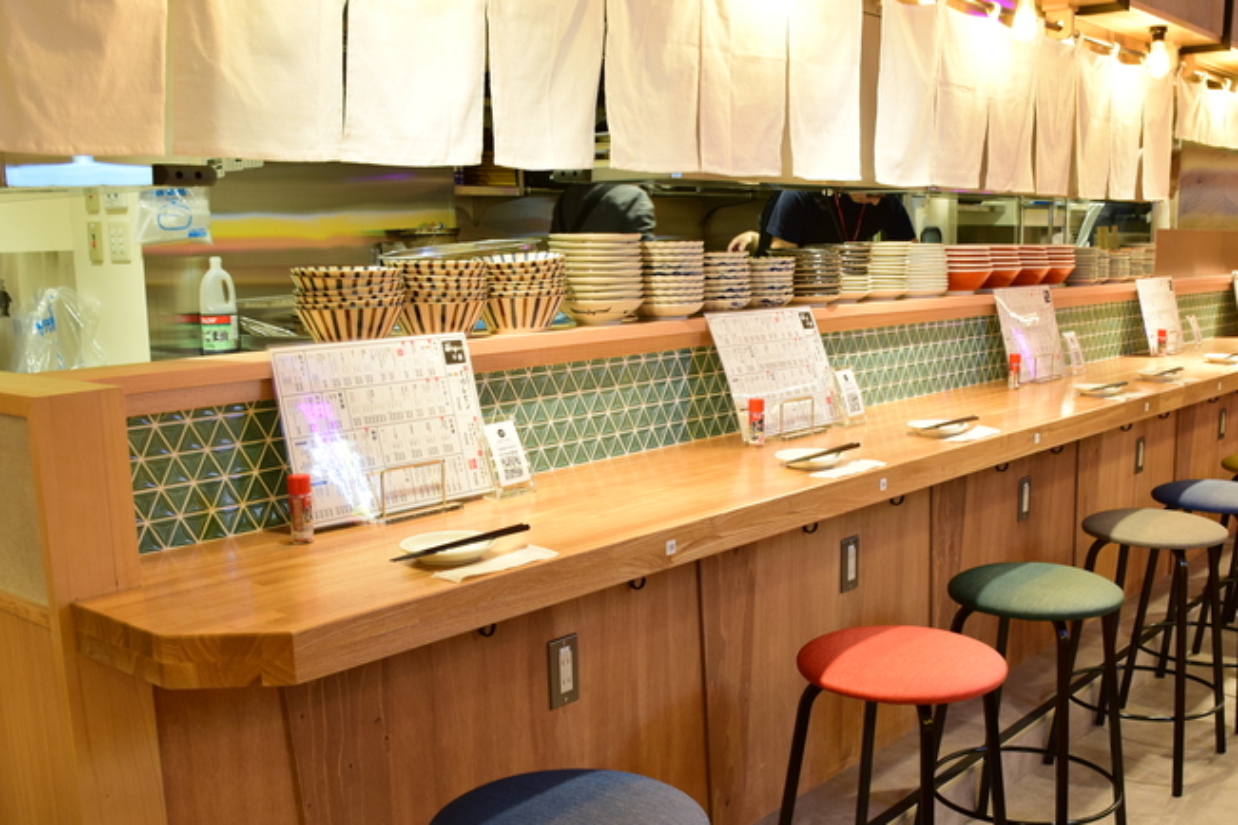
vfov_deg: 35.8
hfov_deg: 51.8
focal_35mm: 37
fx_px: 1272
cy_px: 512
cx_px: 679
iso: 500
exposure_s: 1/20
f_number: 5.6
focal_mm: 18
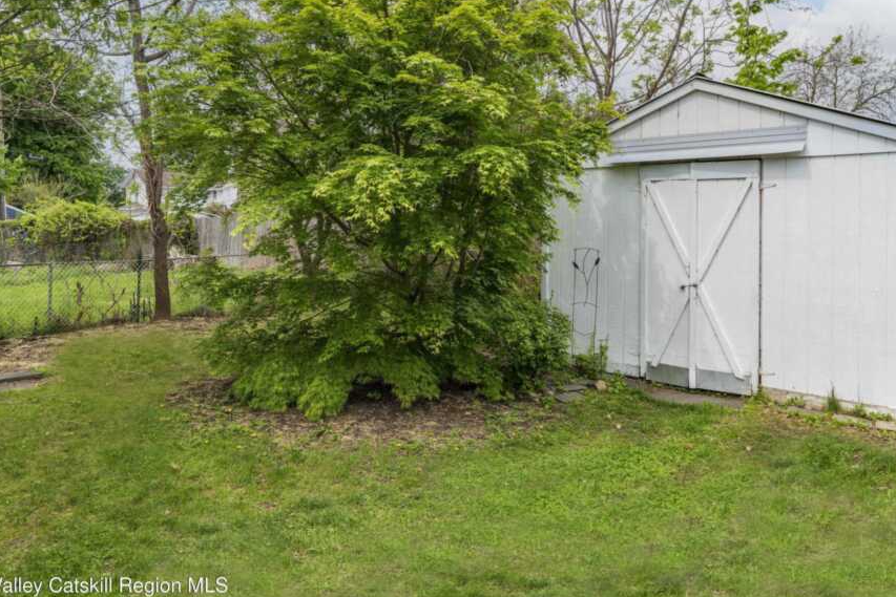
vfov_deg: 53.0
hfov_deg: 73.7
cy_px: 260
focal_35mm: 24
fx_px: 597
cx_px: 451
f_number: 9
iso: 400
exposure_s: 1/400
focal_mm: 20
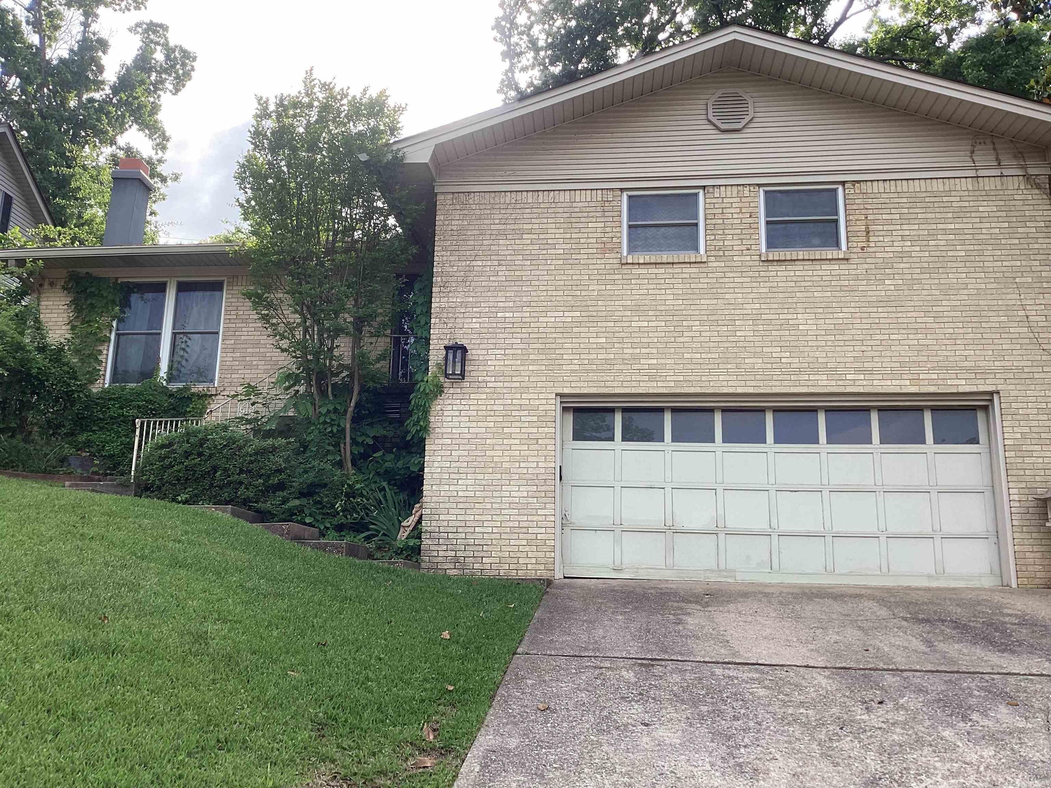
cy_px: 394
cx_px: 526
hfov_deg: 58.4
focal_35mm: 31
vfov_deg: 45.4
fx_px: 941
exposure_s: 1/255
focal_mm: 3.3
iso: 25
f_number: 2.4
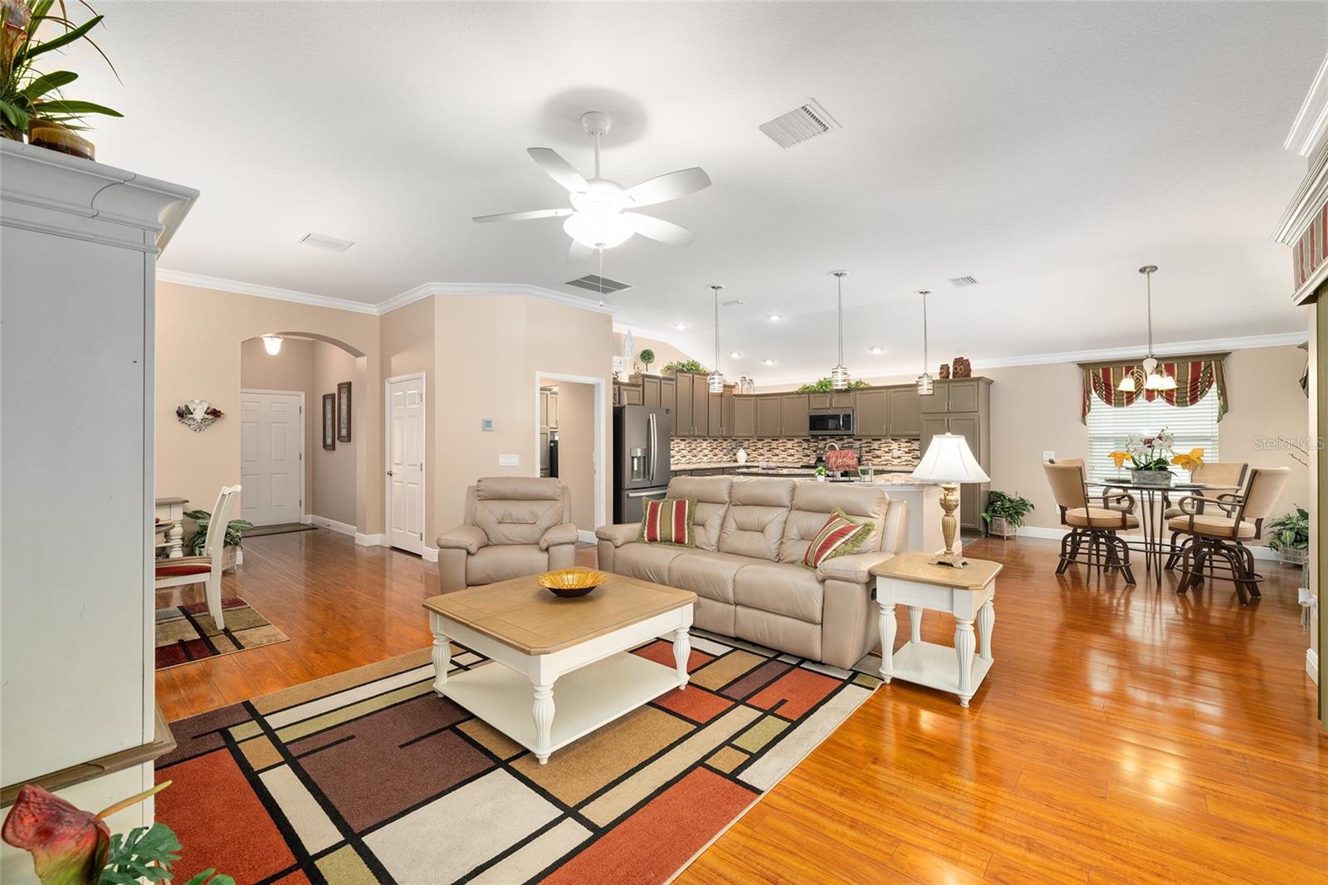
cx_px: 664
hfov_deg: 100.4
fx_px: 553
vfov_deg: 77.3
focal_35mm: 15
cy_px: 442
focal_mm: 15
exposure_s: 1/8
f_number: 8
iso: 500
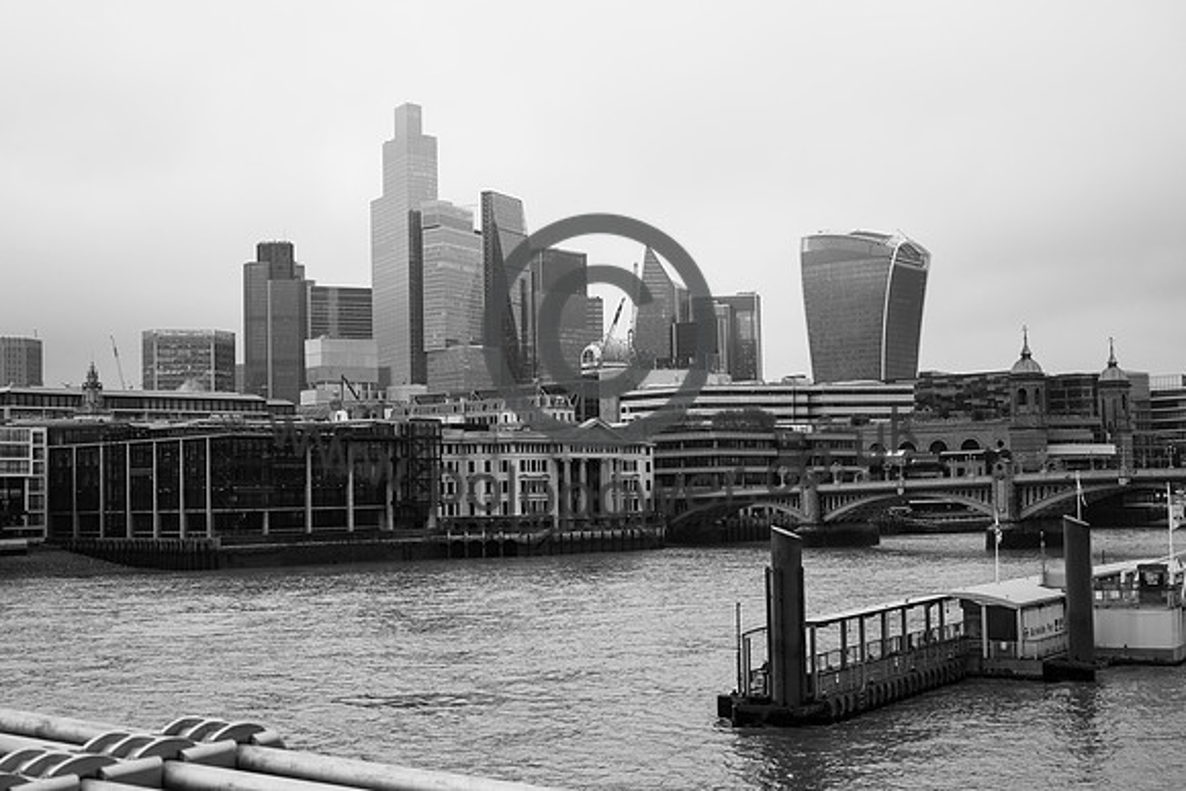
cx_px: 593
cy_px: 396
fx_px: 1648
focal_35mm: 50
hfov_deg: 39.6
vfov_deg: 27.0
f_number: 5.6
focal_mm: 50
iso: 80
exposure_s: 1/60
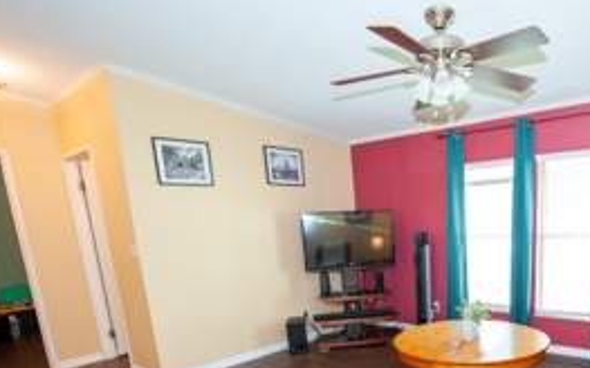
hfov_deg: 67.3
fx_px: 418
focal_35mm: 26
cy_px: 315
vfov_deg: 44.2
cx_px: 420
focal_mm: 14
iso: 1250
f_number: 3.2
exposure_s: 1/200
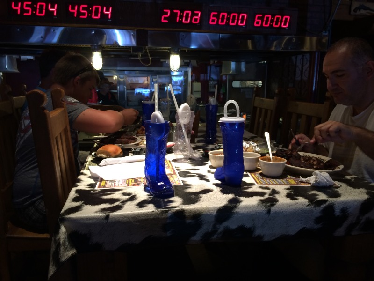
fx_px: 313
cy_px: 140
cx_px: 187
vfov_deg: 48.2
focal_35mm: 29
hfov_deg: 61.7
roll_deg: -0.3
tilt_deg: -12.1
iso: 80
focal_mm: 4.15
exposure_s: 1/30
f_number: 2.2
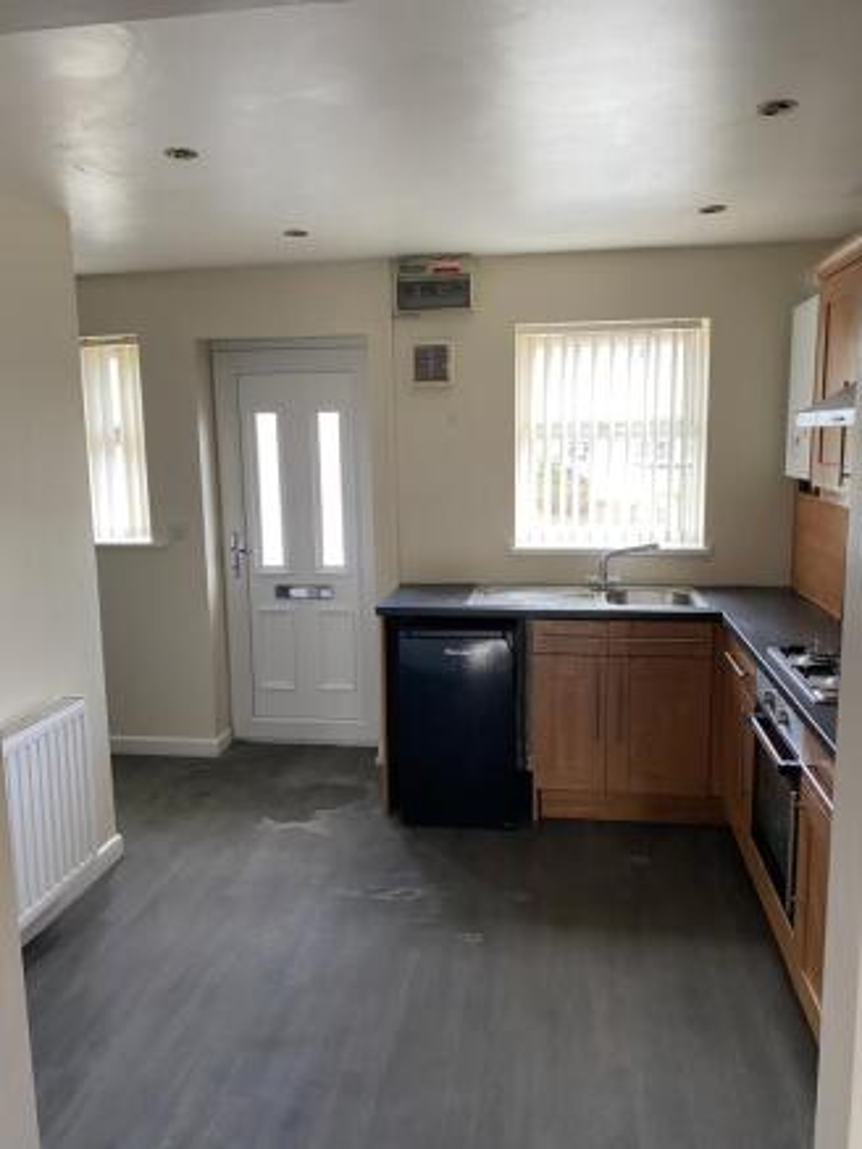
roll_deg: +0.6
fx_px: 863
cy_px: 574
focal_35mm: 26
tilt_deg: -9.6
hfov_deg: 53.1
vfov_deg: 67.3
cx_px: 431
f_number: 1.8
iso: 125
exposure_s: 1/75
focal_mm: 4.25
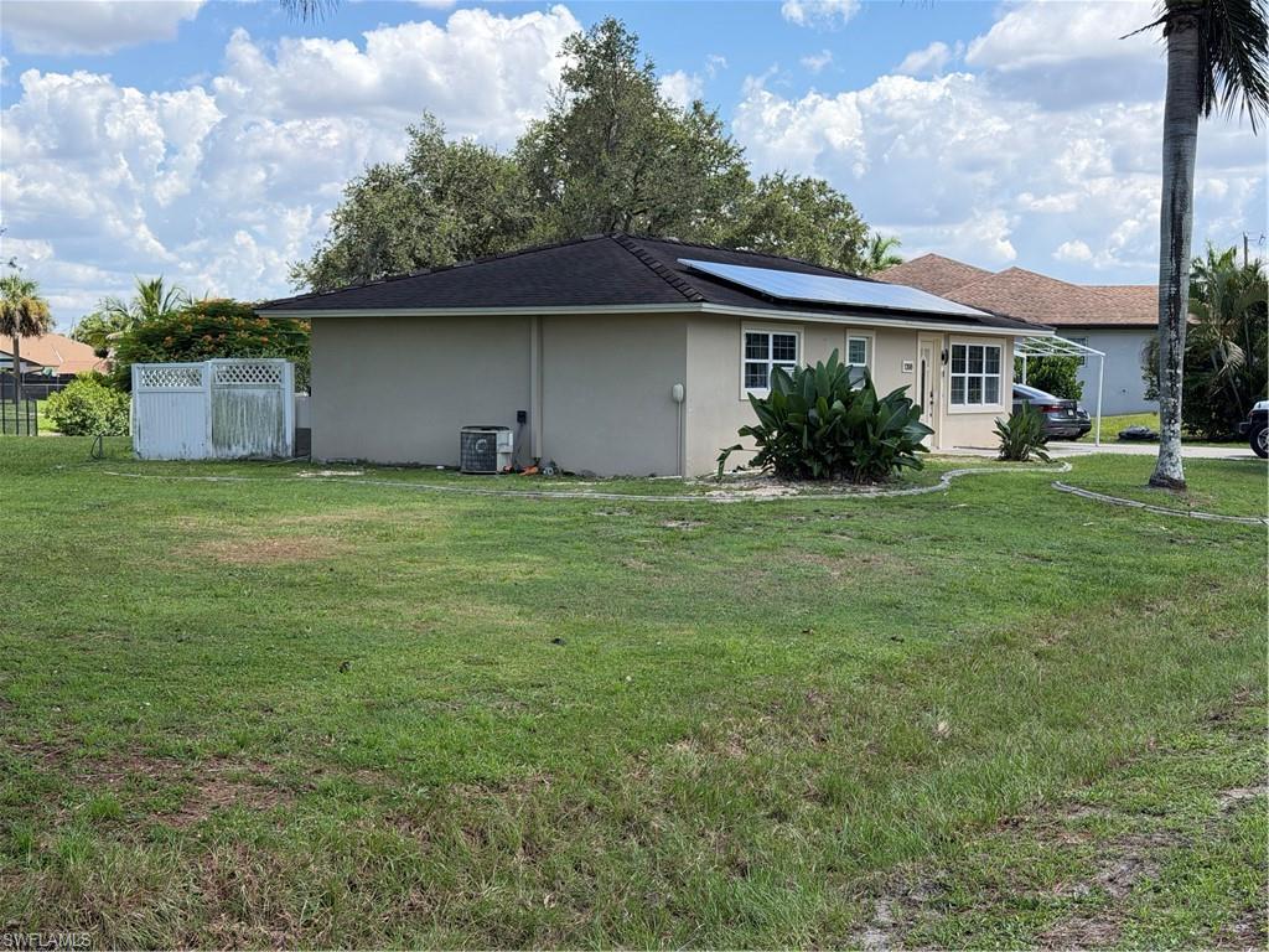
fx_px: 1760
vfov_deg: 30.3
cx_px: 634
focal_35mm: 48
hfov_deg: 39.7
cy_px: 476
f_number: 1.78
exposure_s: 1/2976
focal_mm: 6.76
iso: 80
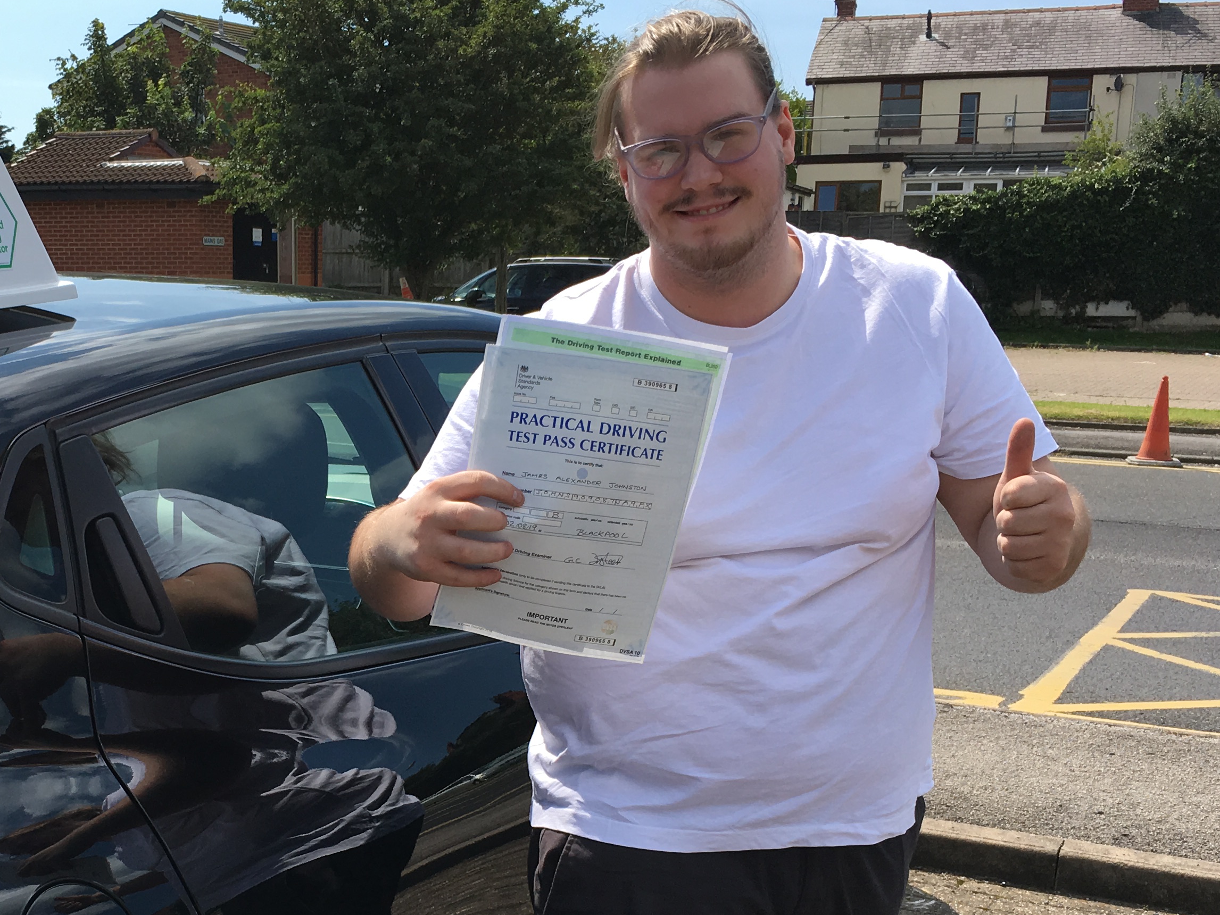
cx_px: 323
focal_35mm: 51
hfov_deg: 36.7
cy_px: 680
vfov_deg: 28.2
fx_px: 1798
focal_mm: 4.15
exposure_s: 1/1479
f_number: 2.2
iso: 25
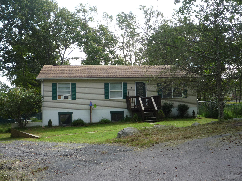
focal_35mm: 36
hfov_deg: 51.4
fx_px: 252
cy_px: 90
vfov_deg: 39.7
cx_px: 121
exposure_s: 1/160
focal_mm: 6.3
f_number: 4
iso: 100
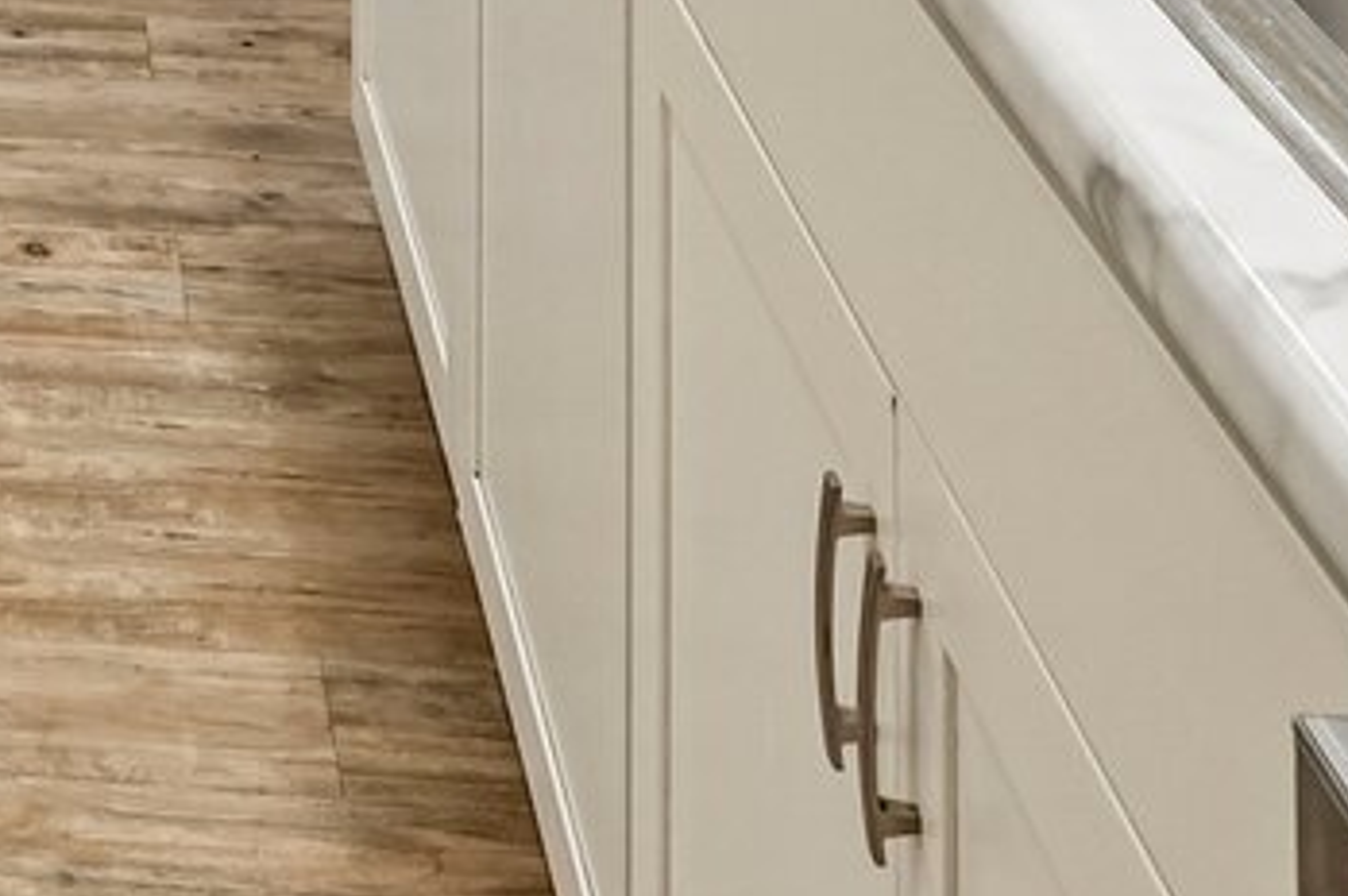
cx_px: -514
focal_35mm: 94
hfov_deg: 19.6
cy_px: -1427
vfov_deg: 11.4
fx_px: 3516
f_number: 8
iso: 320
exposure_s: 1/30
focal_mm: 16
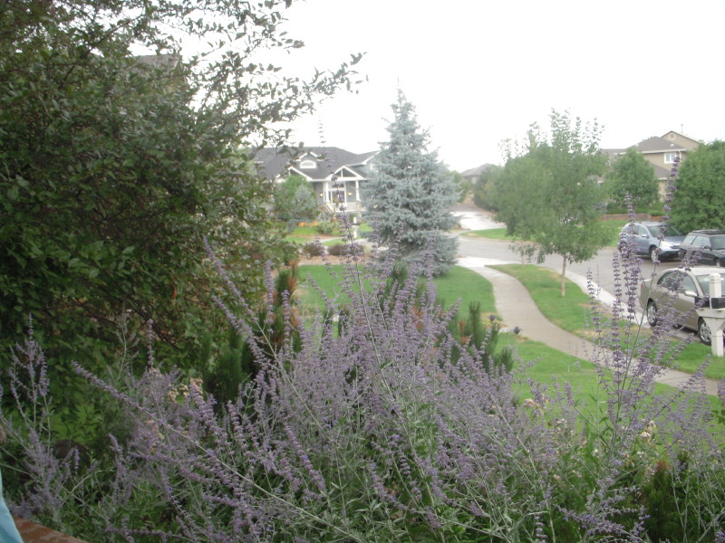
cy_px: 272
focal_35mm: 38
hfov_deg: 49.0
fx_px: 796
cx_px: 362
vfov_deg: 37.7
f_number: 3.3
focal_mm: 6.3
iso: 200
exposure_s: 1/30
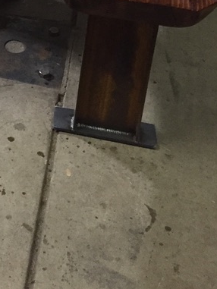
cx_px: -65
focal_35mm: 78
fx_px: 652
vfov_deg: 22.2
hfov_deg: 17.7
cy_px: -94
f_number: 2.2
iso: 250
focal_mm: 4.15
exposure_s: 1/30
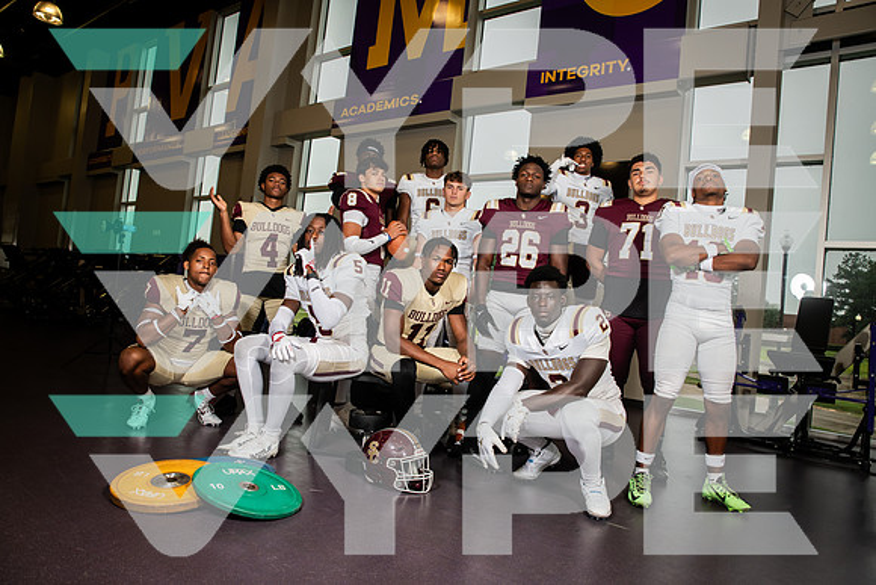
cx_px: 438
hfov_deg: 73.7
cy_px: 292
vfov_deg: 53.2
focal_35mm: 24
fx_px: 584
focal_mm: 24
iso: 500
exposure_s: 1/250
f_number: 5.6
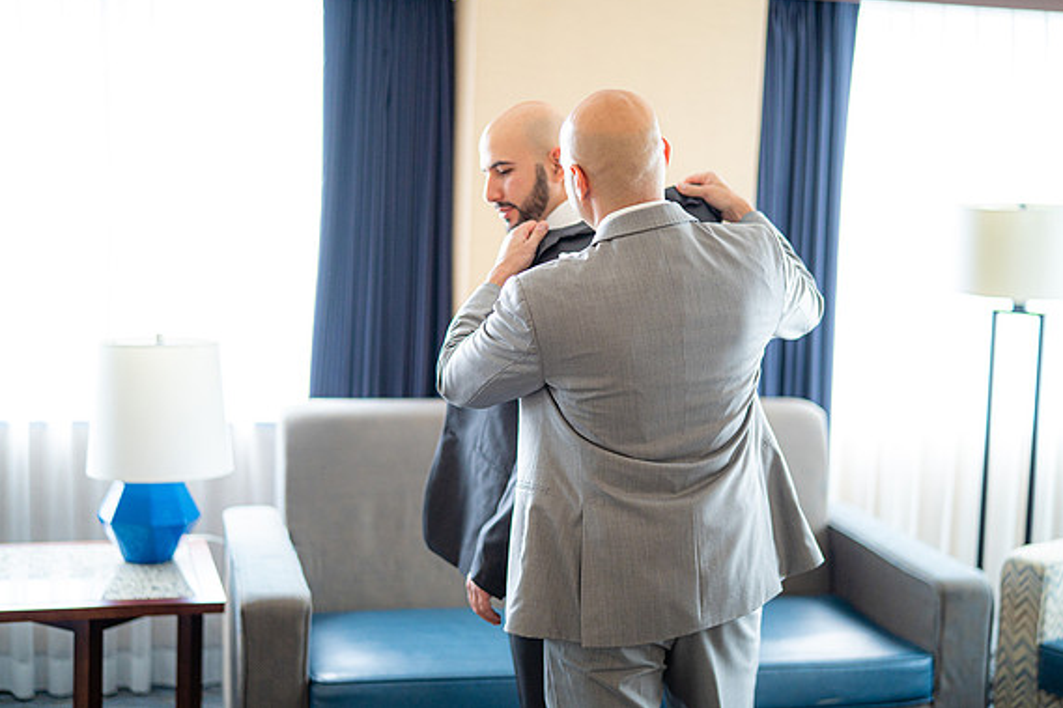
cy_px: 348
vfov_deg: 26.5
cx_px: 540
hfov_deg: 38.9
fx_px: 1505
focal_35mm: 51
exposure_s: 1/250
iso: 800
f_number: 1.4
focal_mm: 50
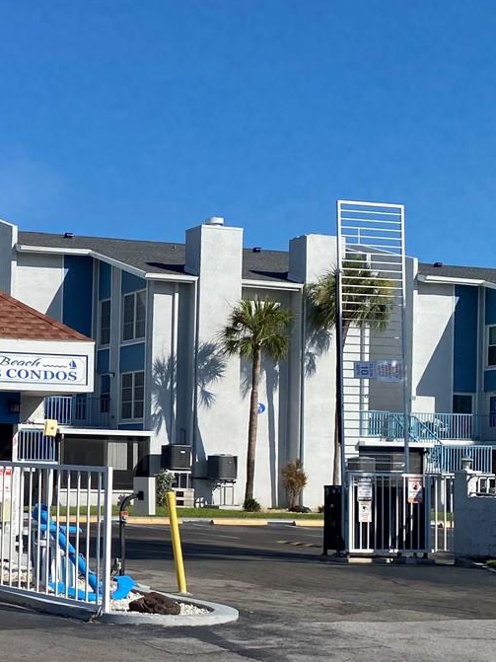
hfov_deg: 21.3
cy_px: 441
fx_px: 1185
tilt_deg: +1.2
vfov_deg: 31.0
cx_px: -162
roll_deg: -2.3
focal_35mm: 62
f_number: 1.8
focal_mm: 4.25
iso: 32
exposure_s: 1/4444
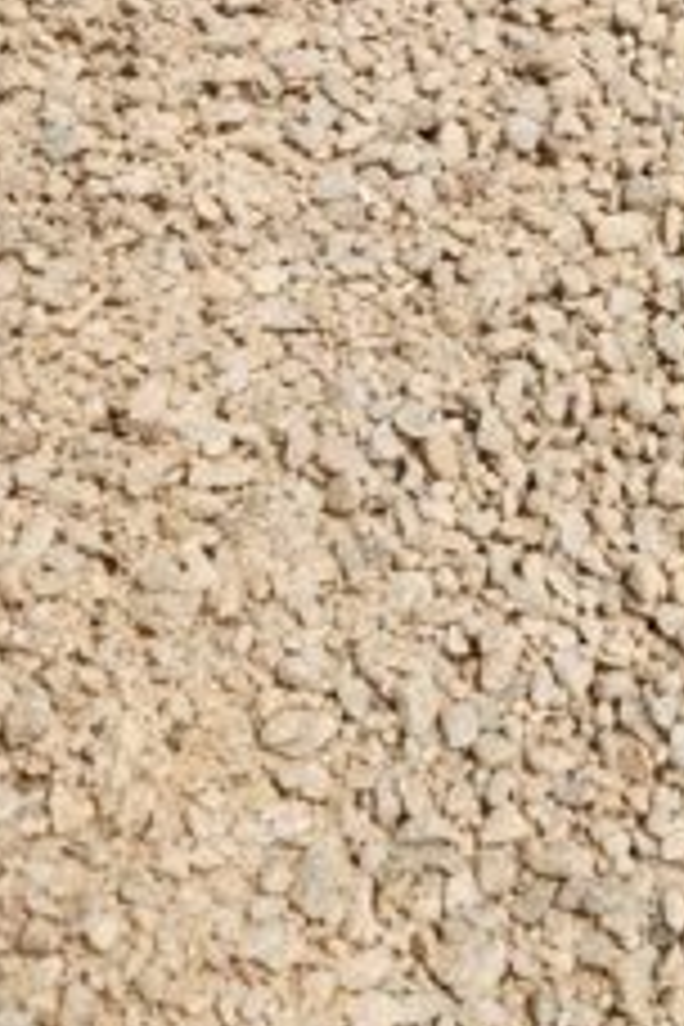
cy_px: 110
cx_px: 940
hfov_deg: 17.9
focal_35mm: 70
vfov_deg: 27.8
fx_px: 1995
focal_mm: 5.4
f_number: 1.8
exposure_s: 1/4176
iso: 20
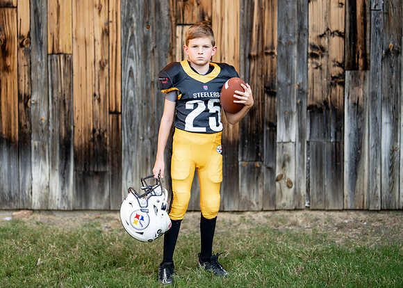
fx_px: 678
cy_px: 136
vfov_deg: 24.0
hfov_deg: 33.1
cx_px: 198
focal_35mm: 59
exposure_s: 1/1600
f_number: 1.2
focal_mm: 50
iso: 100
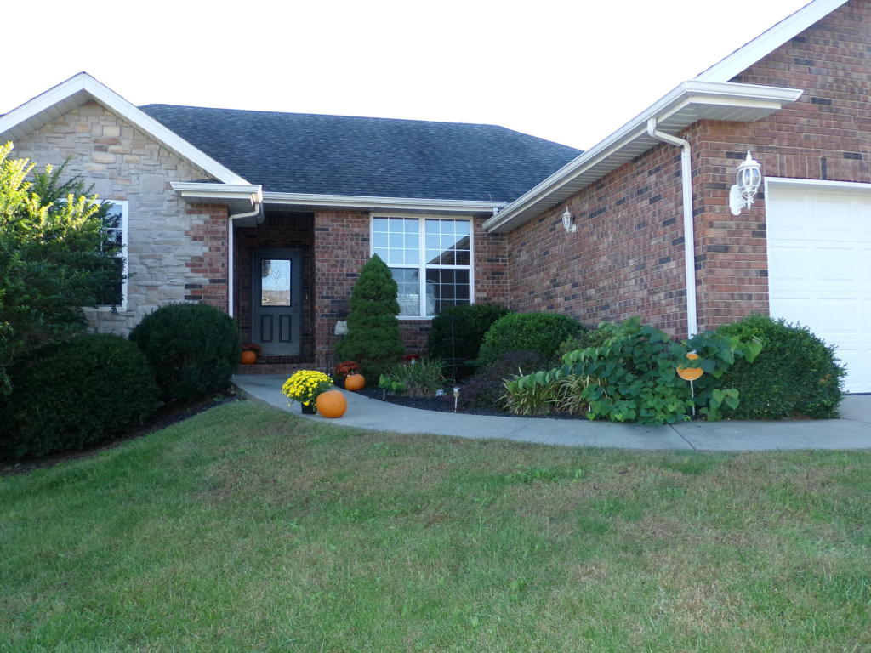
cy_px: 326
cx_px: 436
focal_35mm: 26
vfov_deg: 53.1
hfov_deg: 67.3
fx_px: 654
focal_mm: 4.7
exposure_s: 1/280
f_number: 3.2
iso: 200
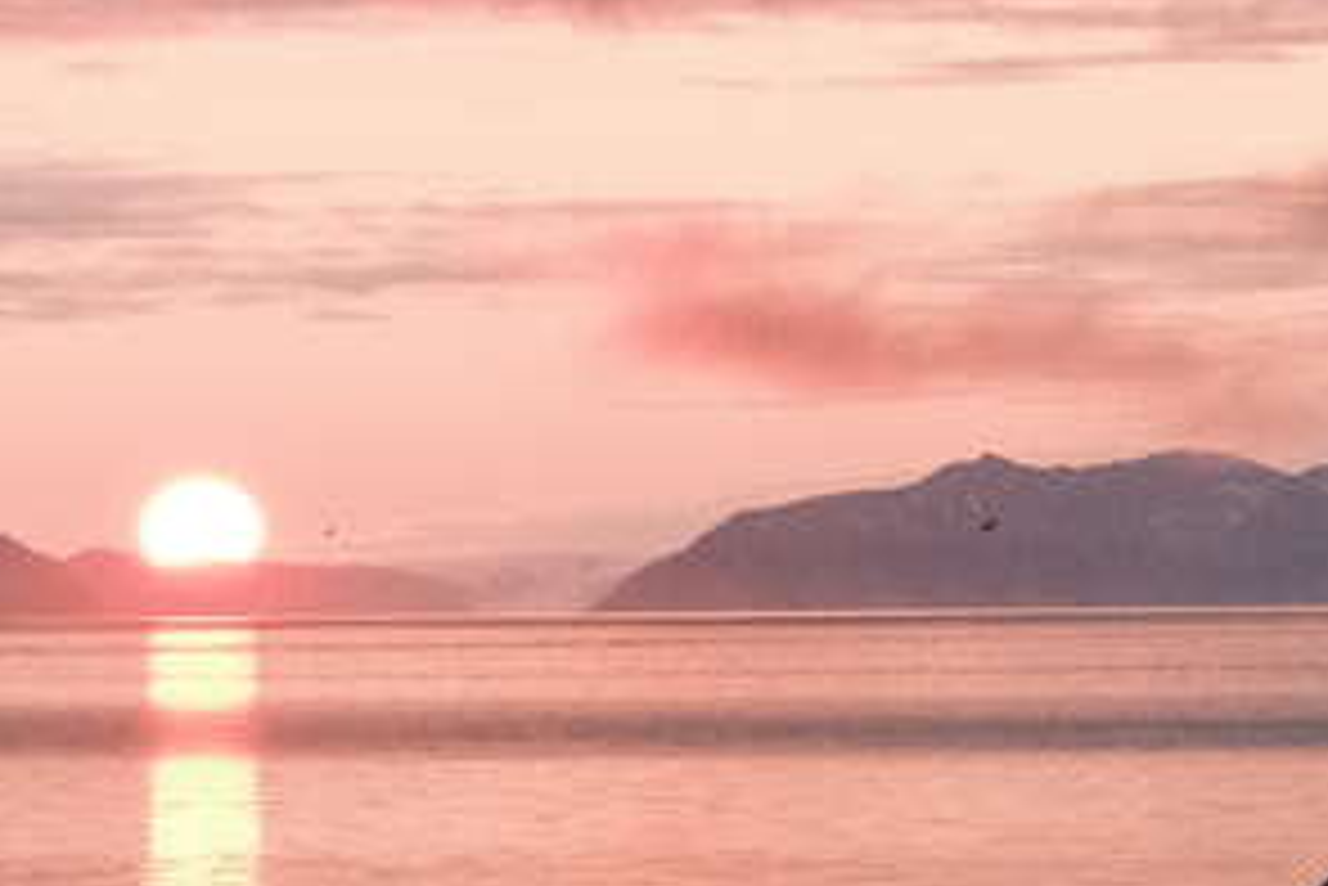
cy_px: 722
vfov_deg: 4.2
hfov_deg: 6.3
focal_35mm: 325
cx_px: 284
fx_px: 11994
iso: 2500
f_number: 10
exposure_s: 1/250
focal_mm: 50
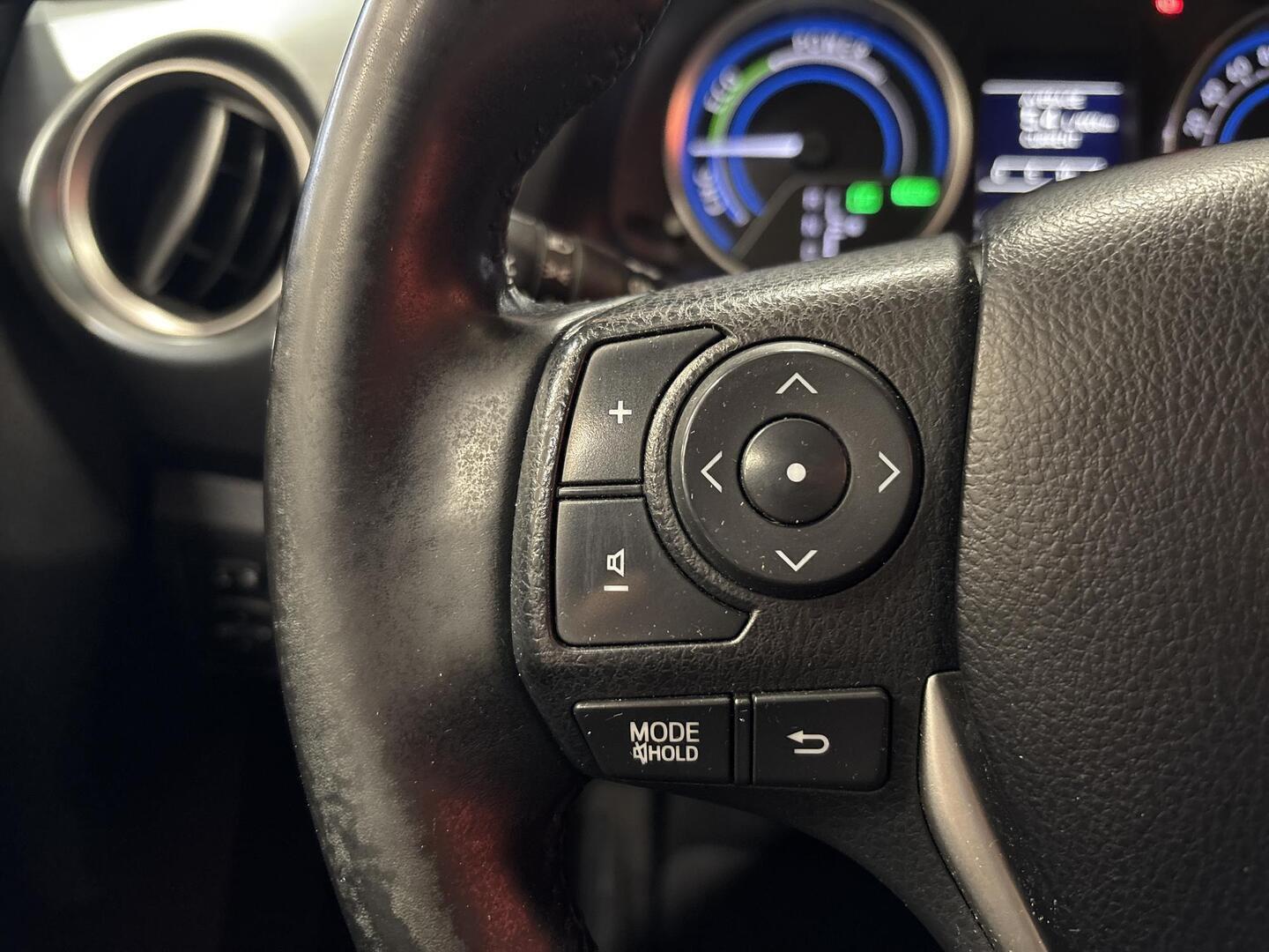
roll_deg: -1.1
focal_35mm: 26
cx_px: 634
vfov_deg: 53.1
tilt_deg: -22.4
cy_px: 476
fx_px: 953
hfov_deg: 67.3
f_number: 1.6
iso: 640
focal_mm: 5.96
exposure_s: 1/31
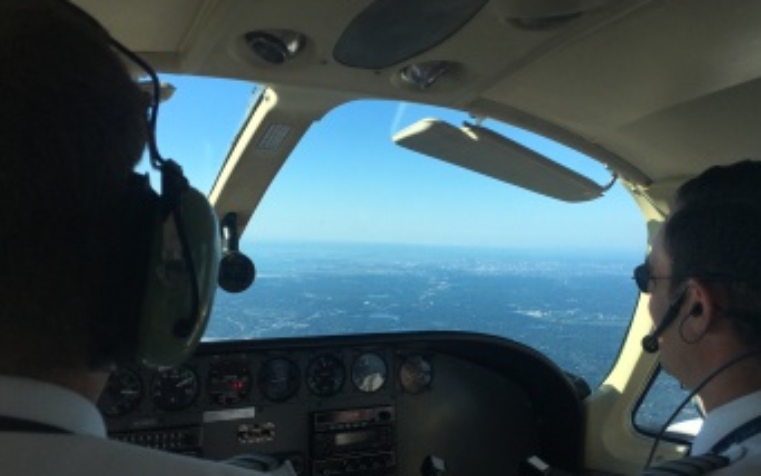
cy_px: 282
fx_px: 684
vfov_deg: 38.2
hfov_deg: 58.1
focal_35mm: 33
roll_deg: -1.5
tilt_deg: -3.4
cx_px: 404
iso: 25
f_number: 2.2
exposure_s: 1/1603
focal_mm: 4.15
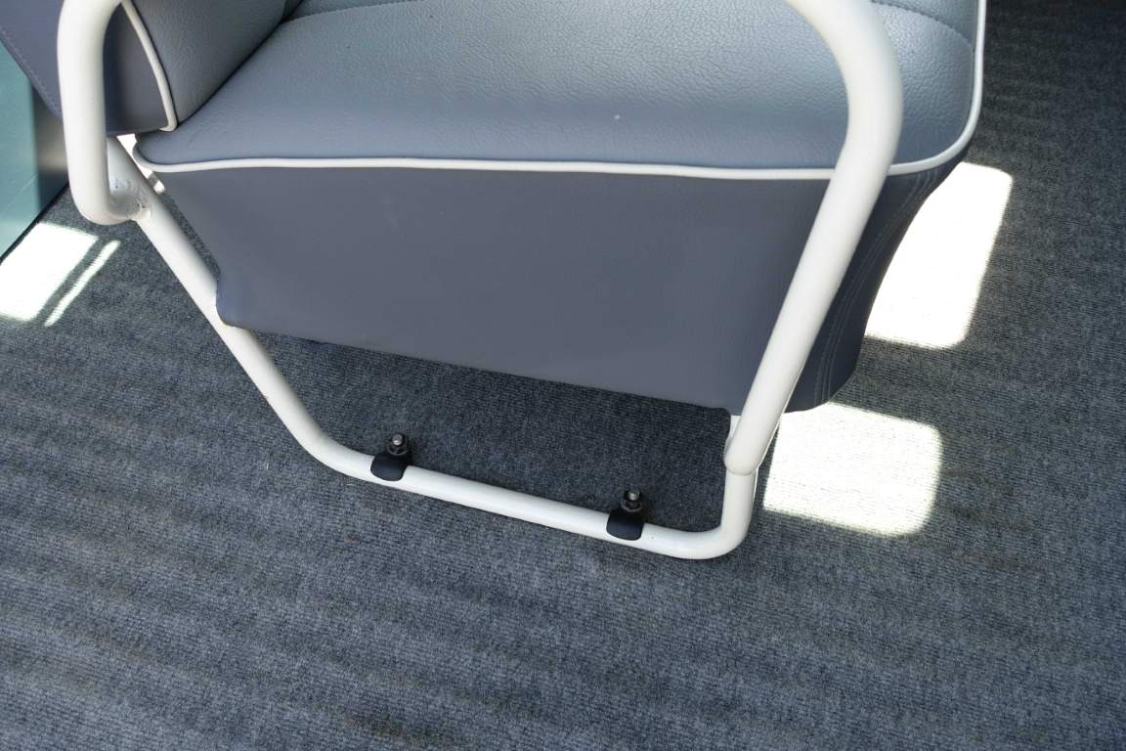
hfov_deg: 58.7
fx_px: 1001
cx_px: 563
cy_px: 376
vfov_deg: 41.1
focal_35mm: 32
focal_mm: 11.81
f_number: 4
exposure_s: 1/80
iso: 125
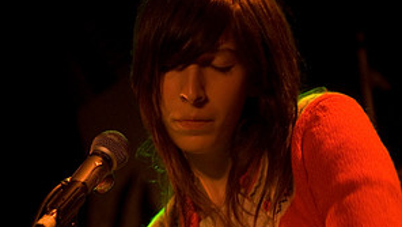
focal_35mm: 167
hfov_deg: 12.9
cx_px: 200
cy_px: 237
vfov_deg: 7.3
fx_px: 1781
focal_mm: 70
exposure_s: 1/30
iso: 800
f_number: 2.8
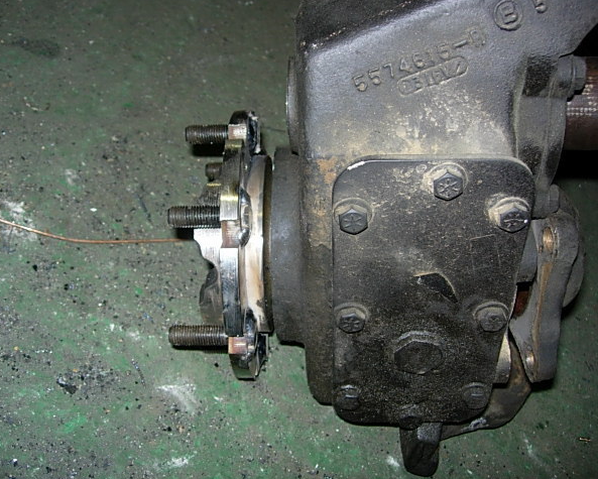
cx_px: 283
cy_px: 240
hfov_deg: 45.8
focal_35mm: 40
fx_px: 708
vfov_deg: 37.4
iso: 79
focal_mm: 7.8
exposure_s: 1/64
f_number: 2.8
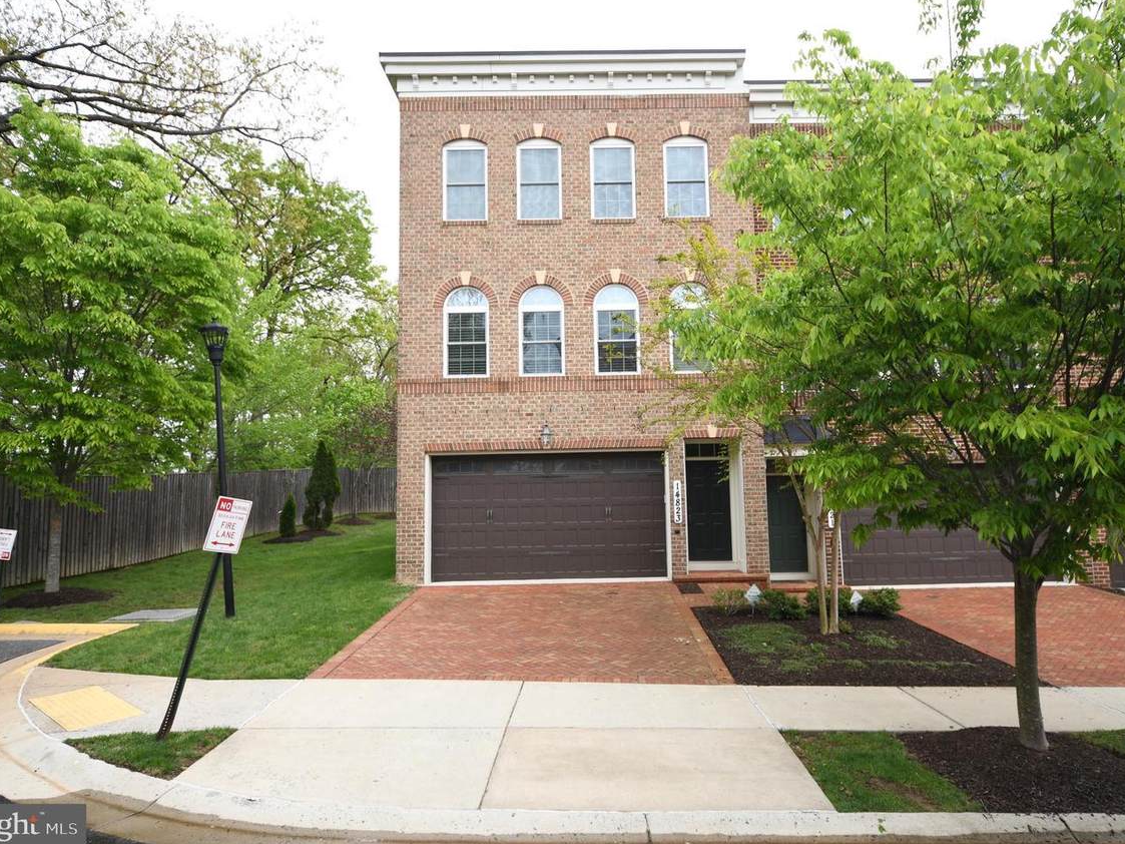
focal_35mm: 23
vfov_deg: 58.9
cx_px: 589
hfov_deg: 73.9
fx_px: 747
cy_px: 422
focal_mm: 14
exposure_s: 1/160
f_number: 4.5
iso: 64
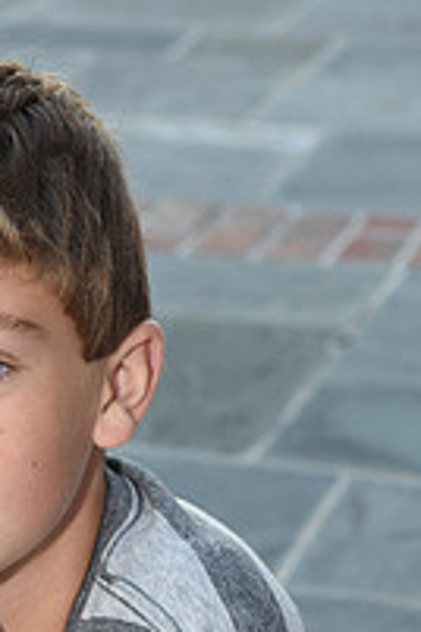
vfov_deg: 12.7
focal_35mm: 159
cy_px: 641
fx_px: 2789
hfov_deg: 8.6
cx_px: -46
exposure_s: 1/250
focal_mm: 55
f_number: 5.6
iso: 640
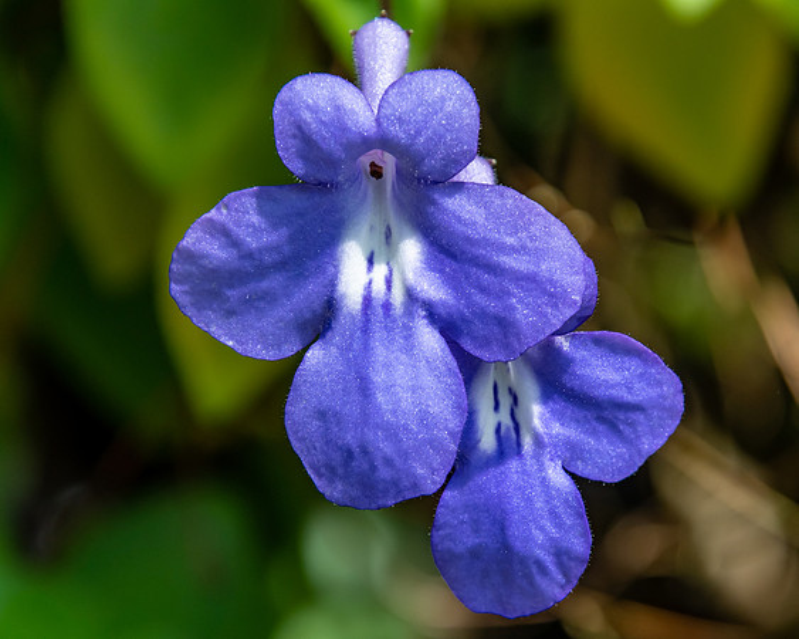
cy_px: 320
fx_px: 11980
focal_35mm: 507
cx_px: 455
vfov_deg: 3.1
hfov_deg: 3.8
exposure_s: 1/640
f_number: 8
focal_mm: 300
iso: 400
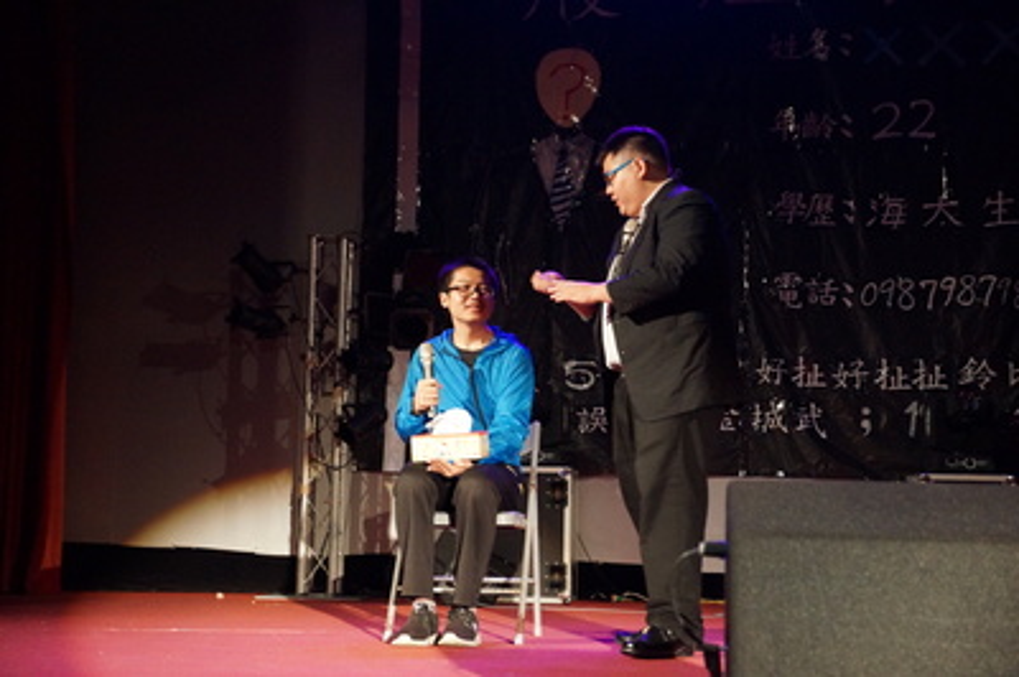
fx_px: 1697
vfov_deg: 22.6
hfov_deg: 33.4
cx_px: 510
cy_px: 338
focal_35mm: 60
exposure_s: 1/80
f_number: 4.5
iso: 3200
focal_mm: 40
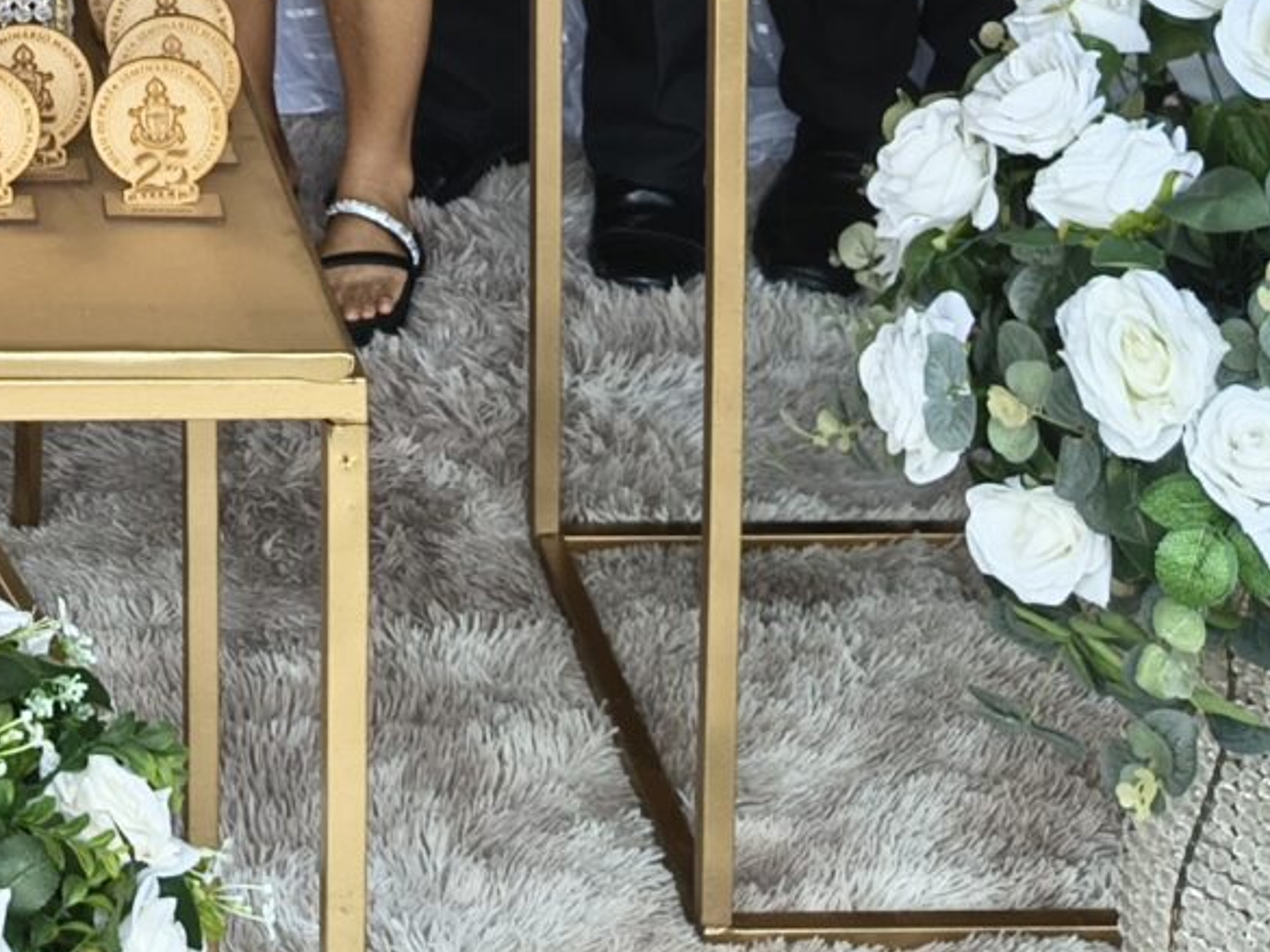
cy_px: -1071
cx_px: -443
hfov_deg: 17.4
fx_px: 3853
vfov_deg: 12.2
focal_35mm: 105
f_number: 1.8
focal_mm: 5.56
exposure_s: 1/100
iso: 131
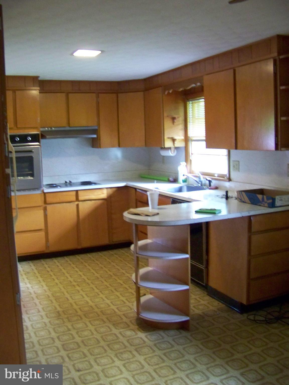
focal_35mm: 36
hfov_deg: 39.7
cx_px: 144
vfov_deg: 51.4
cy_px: 192
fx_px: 401
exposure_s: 1/15
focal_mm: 5.85
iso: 400
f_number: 2.8
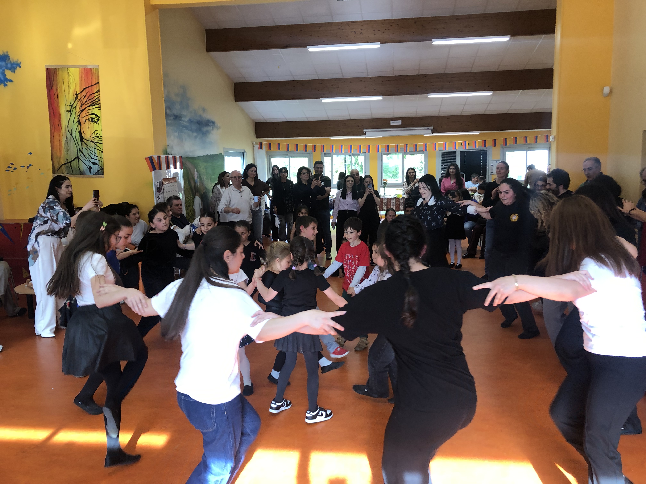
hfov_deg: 63.4
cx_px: 323
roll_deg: +1.1
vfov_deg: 49.7
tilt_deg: -5.4
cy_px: 242
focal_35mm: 28
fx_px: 523
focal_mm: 3.99
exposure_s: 1/120
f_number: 1.8
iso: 100
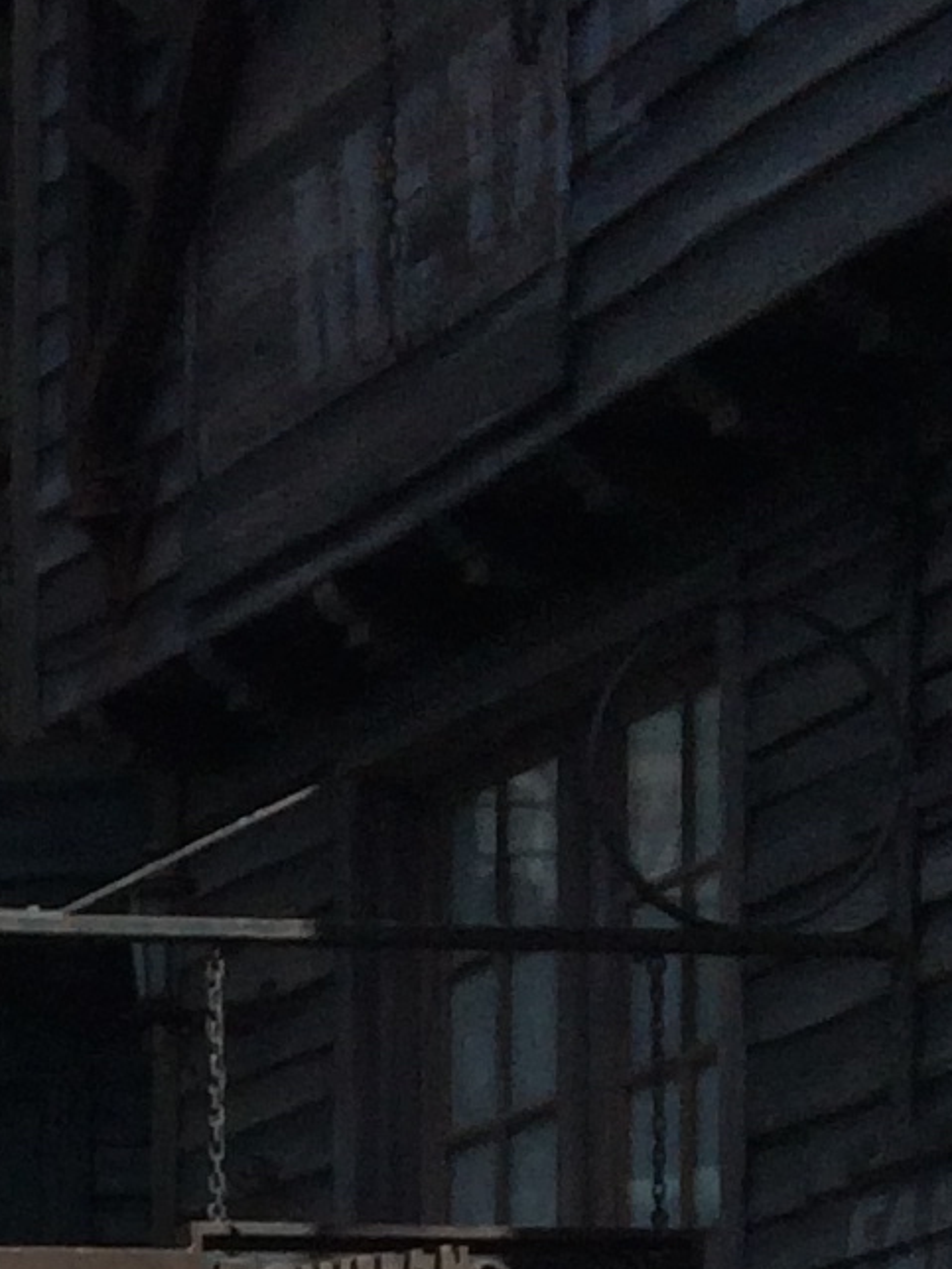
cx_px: -1449
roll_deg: +2.0
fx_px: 5390
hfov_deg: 9.0
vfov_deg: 12.1
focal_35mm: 147
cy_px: 2414
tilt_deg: -2.9
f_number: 2.2
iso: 32
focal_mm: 4.15
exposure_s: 1/2283
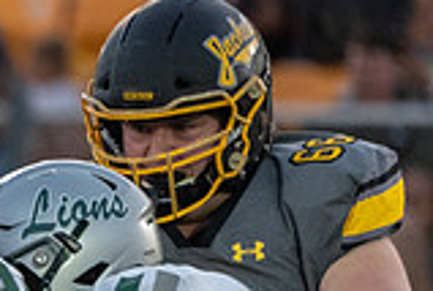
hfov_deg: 1.3
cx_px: -389
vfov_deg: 0.9
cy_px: 383
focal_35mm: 1541
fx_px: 18587
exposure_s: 1/1000
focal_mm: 400
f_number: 5.6
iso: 4000
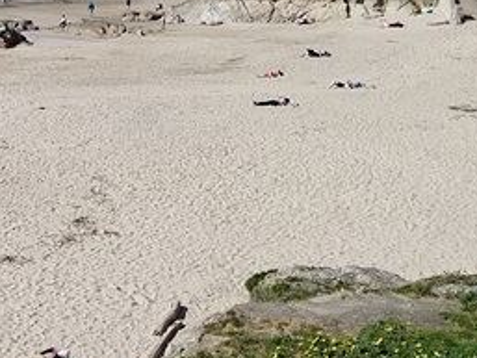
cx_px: 28
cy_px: 9
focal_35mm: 81
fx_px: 1117
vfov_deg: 17.8
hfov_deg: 23.3
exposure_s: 1/1264
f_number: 1.9
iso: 100
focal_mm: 6.24
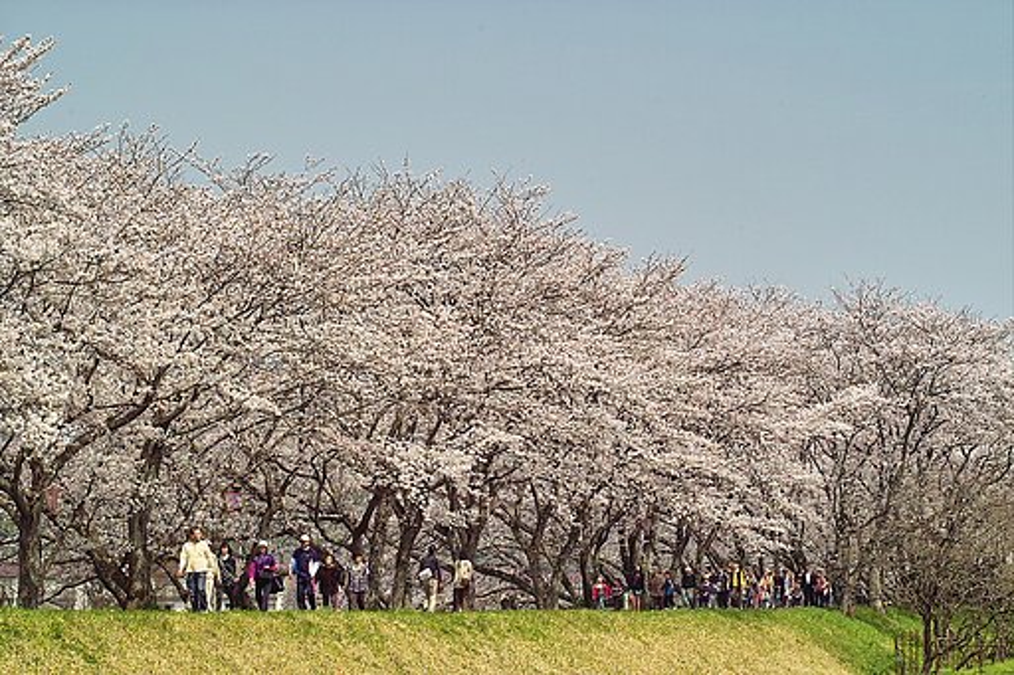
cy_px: 338
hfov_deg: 19.5
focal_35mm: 105
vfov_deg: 13.0
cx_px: 507
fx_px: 2956
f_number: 10
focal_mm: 62
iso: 100
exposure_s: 1/250
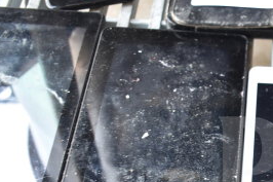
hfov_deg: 22.2
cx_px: 310
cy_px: 198
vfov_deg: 15.4
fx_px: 653
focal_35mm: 86
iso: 560
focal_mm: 25
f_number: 4
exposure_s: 1/40
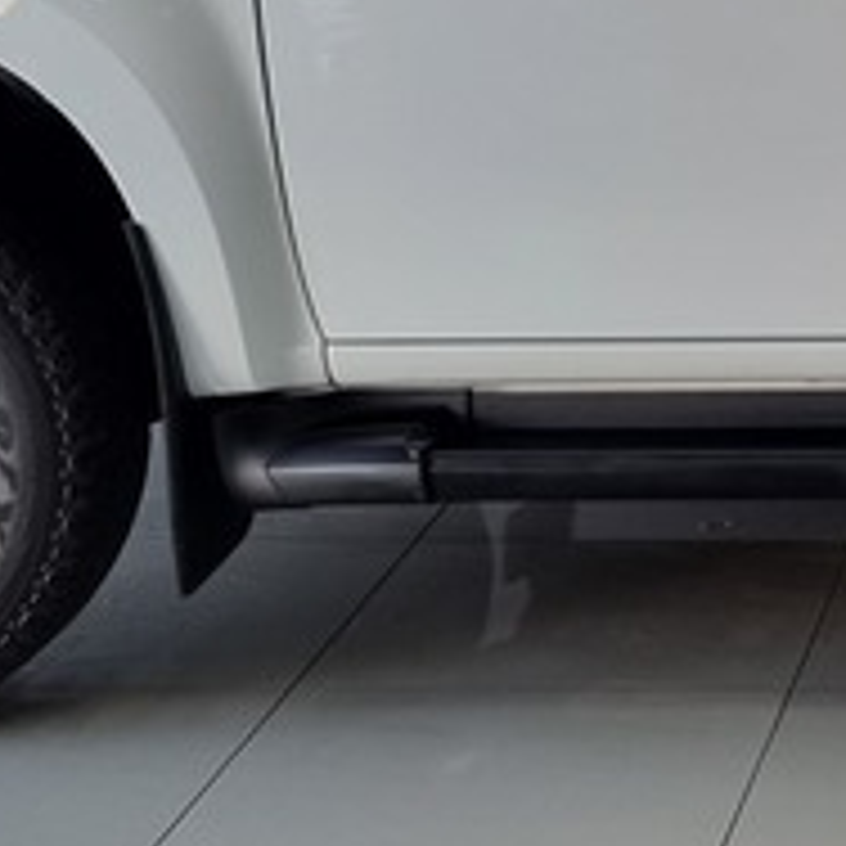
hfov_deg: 12.9
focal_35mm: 125
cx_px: 1444
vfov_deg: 13.8
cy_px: 18
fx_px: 3456
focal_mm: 5.4
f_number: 1.8
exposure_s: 1/100
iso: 64
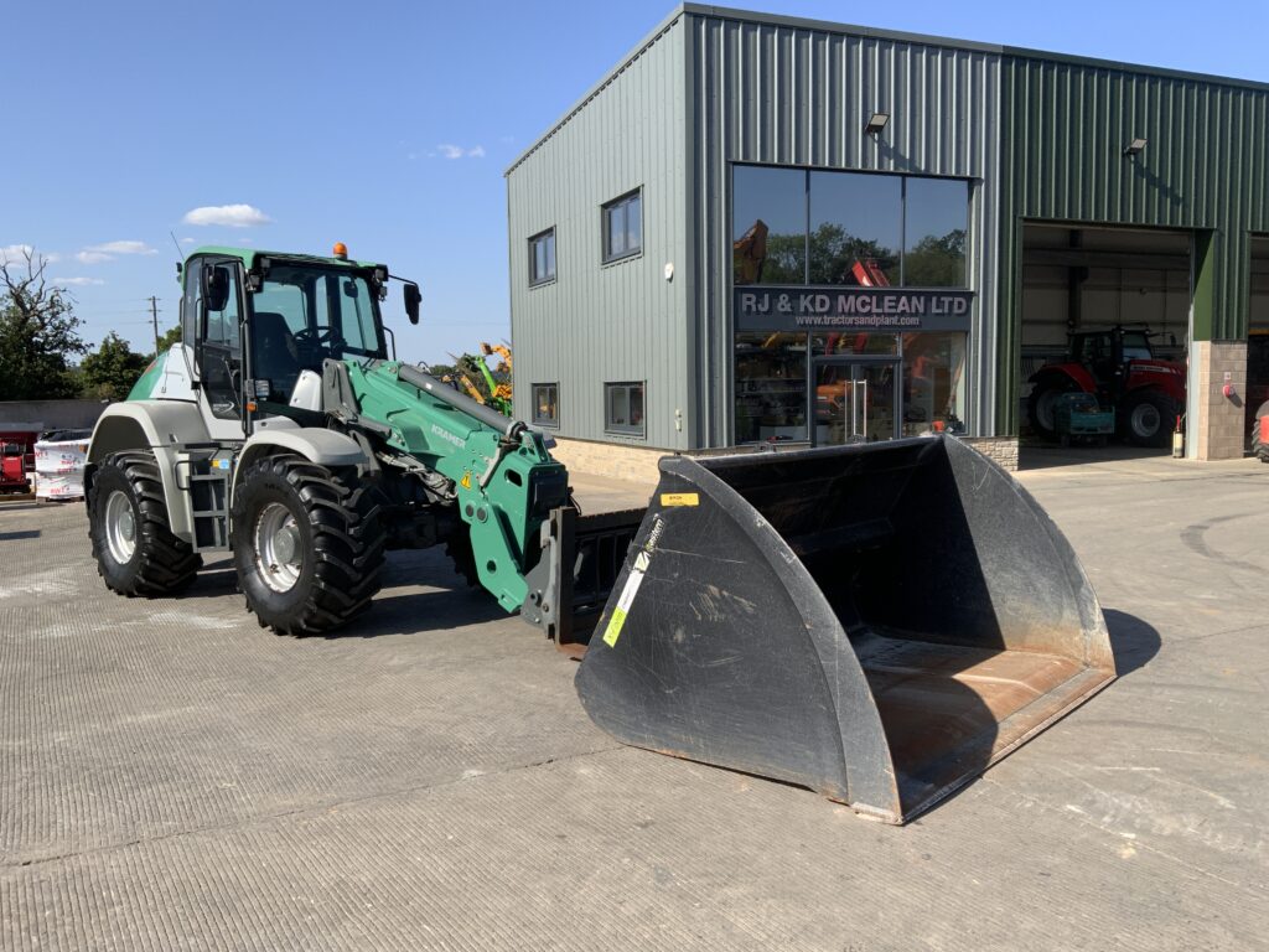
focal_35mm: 29
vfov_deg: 48.2
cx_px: 634
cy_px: 476
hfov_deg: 61.7
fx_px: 1063
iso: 16
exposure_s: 1/1451
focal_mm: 3
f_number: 1.8
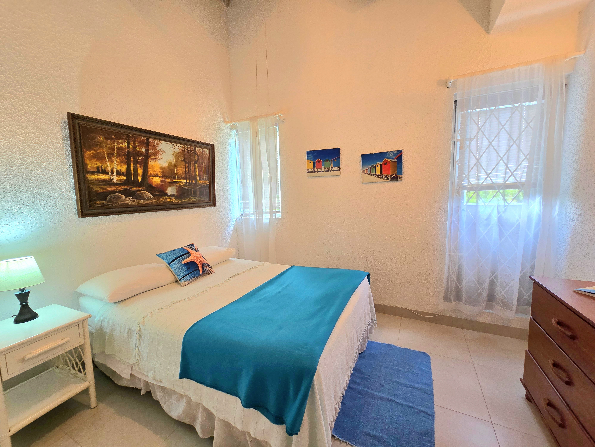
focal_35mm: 13
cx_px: 298
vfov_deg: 89.9
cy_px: 224
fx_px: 223
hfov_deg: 106.2
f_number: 2.2
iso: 125
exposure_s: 1/50.3
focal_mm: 2.2
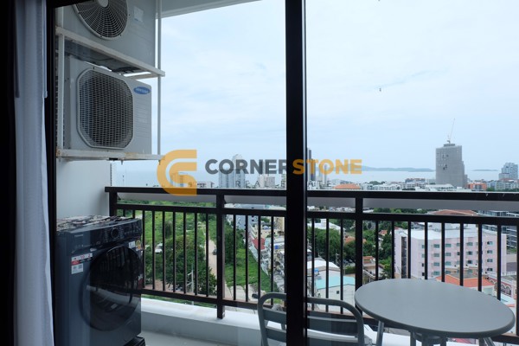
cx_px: 260
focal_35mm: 24
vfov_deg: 53.1
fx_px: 346
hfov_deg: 73.7
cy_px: 173
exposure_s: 1/350
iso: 400
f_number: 9
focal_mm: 16
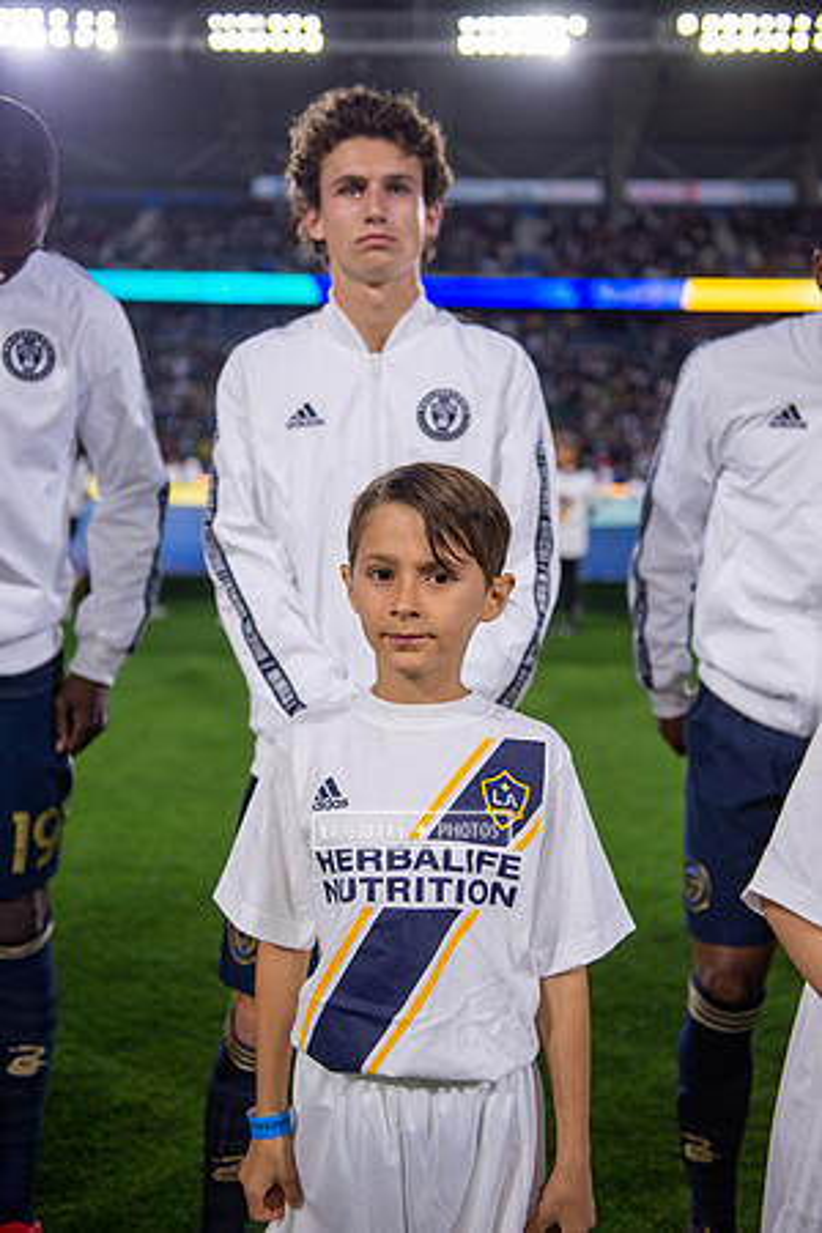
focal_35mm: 44
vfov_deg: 44.5
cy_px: 616
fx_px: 1507
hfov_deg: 30.5
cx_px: 411
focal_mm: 44
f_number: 2.8
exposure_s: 1/1250
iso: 640
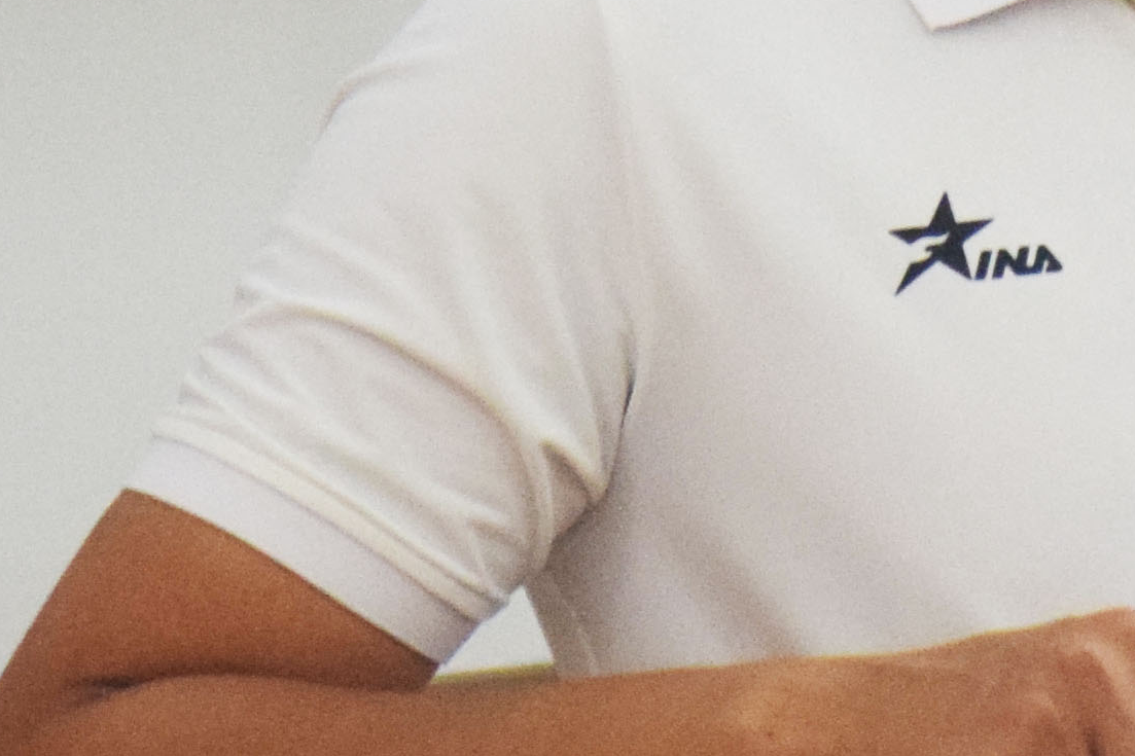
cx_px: 851
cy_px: -945
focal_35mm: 653
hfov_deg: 3.2
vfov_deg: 2.1
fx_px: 20583
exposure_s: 1/125
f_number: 5.3
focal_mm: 80
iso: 1100
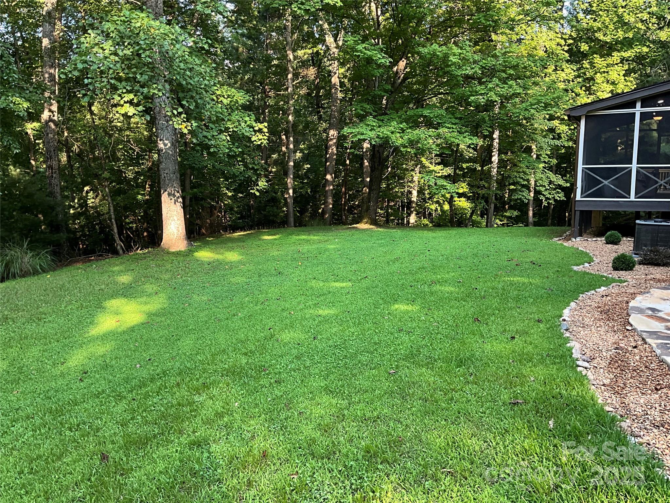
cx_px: 335
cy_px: 252
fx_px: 561
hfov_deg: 61.7
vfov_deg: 48.2
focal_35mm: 29
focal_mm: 3
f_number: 1.8
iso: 40
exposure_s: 1/122
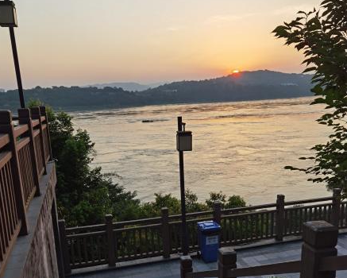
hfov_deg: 50.3
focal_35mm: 36
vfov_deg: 40.4
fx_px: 370
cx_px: 172
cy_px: 196
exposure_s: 1/1667
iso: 50
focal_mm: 6.71
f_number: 1.9
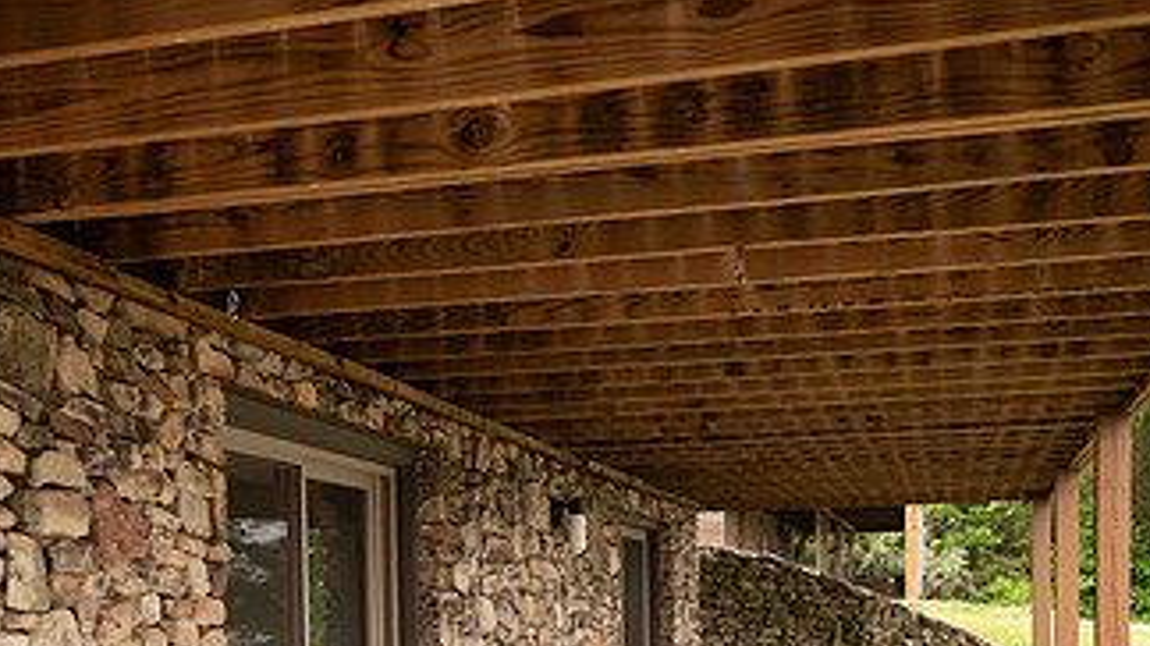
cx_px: 557
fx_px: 1372
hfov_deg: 45.5
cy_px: 680
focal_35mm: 45
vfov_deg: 25.0
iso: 125
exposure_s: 1/400
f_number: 2.5
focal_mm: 24
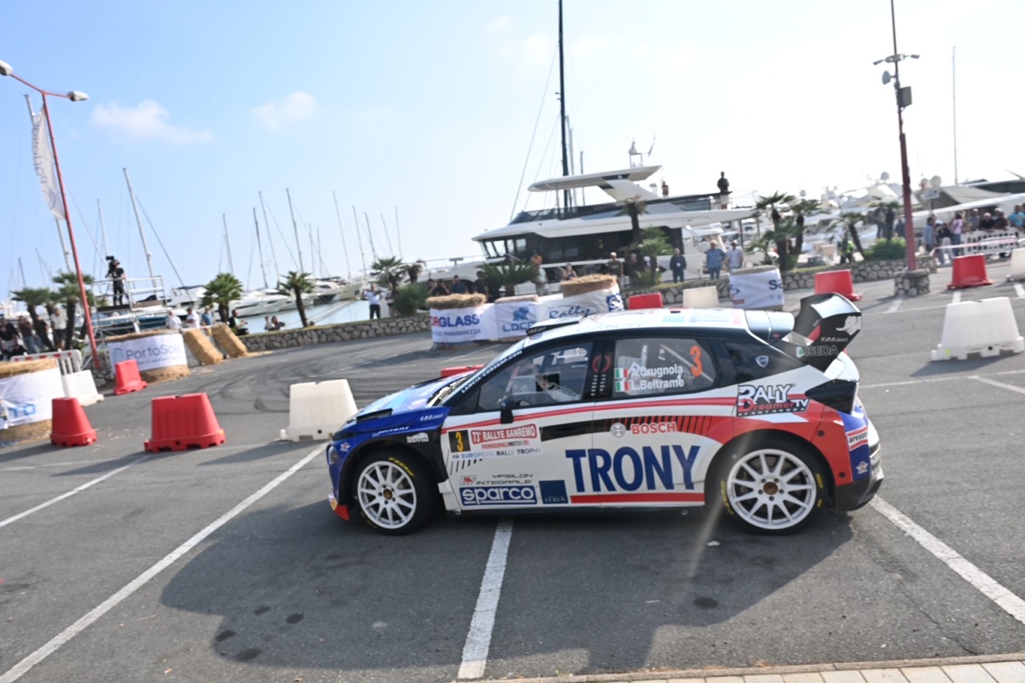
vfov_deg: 53.1
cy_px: 342
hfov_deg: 73.8
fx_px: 683
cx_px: 512
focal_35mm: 24
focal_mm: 24
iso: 320
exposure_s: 1/1000
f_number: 6.3
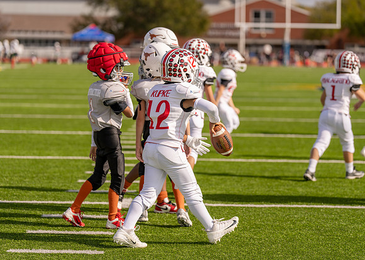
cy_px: 130
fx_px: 1325
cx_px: 182
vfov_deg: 11.2
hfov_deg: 15.7
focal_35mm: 128
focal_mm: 118
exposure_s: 1/2500
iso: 100
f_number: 2.8
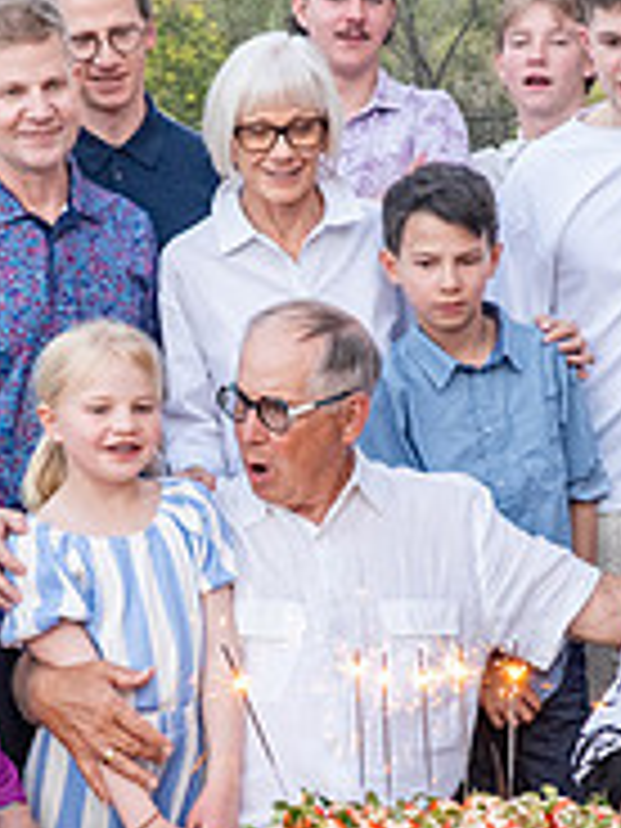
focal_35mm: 79
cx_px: 153
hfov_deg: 18.5
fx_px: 1890
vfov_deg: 24.7
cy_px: 457
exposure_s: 1/160
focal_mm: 26
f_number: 6.3
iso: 1250
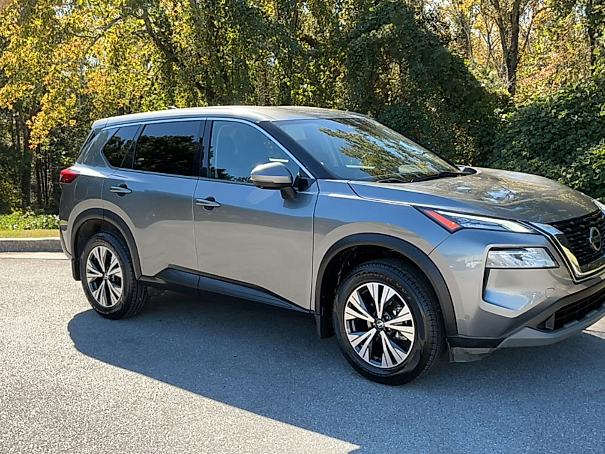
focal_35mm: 34
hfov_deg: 53.8
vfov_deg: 41.8
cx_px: 339
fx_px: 594
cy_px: 207
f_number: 1.8
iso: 25
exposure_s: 1/342
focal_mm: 3
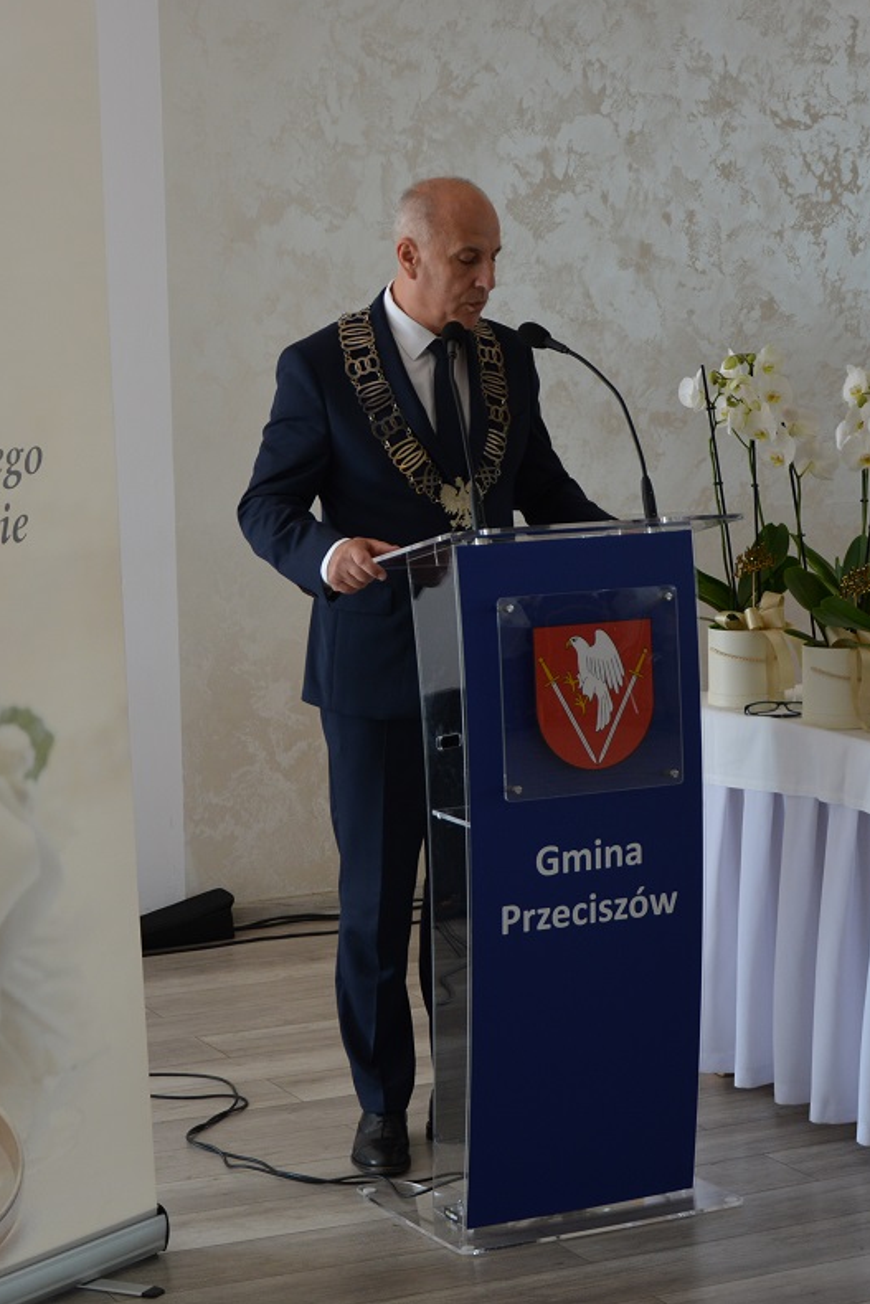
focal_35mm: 80
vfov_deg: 25.4
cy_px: 654
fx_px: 2890
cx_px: 510
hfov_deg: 17.1
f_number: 4.5
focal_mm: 35
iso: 400
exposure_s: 1/60
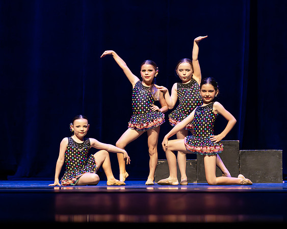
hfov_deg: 12.5
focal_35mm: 155
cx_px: 164
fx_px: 1313
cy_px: 87
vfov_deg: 10.0
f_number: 2.8
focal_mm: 105
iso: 3200
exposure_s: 1/640
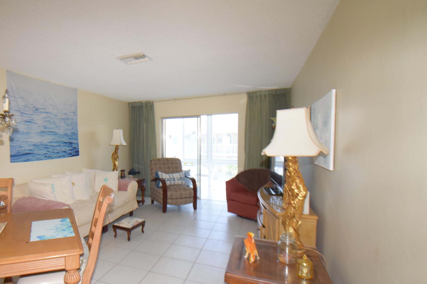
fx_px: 249
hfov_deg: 78.1
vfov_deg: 59.3
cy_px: 160
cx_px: 137
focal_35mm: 21
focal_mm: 10
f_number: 4.5
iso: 2200
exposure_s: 1/60
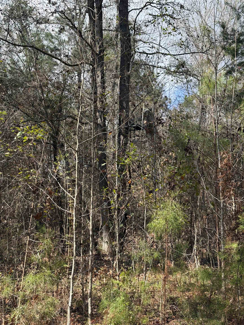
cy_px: 162
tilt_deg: +11.9
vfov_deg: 39.7
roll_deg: -0.1
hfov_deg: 30.3
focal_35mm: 48
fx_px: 451
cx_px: 122
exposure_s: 1/1575
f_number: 1.78
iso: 64
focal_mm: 6.76
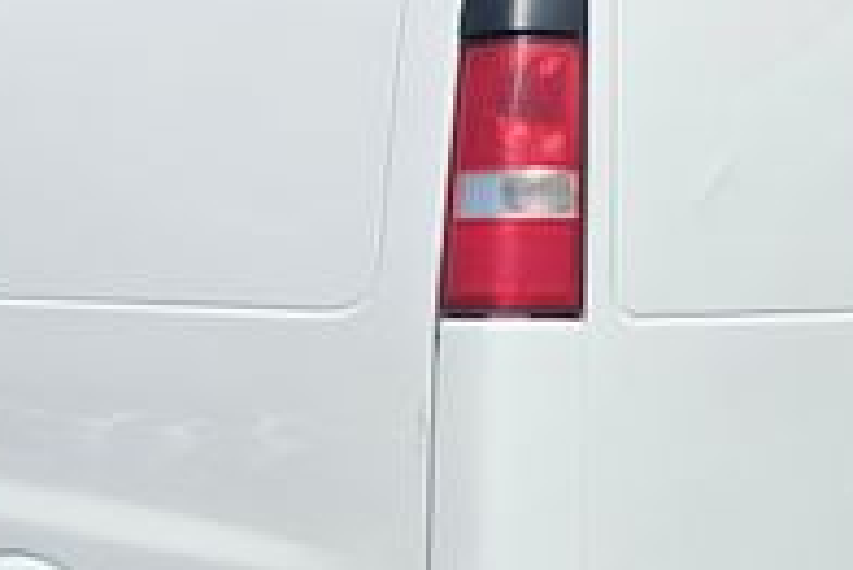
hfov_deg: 26.0
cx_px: 426
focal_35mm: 78
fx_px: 1849
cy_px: 444
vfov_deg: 17.4
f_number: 1.7
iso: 10
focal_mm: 6.3
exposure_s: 1/1663
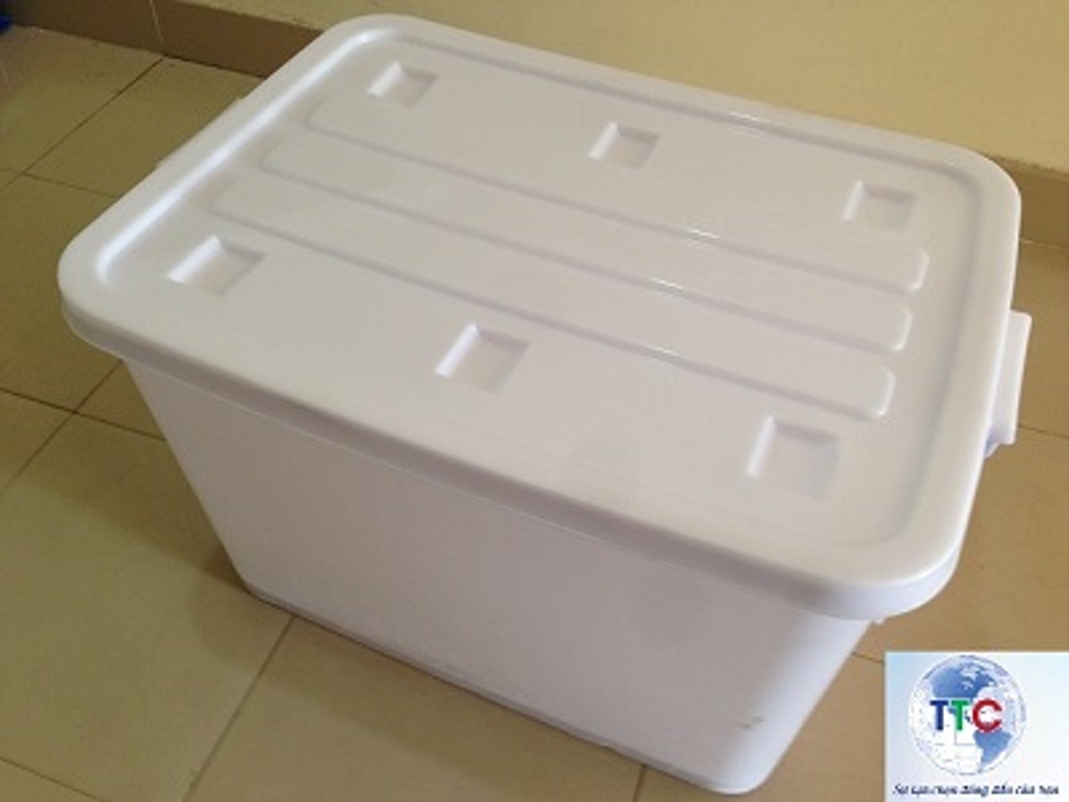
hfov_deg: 55.4
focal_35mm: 33
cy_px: 401
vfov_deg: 42.9
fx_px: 1019
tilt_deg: -49.0
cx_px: 534
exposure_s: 1/20
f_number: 2.4
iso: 64
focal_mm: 4.12
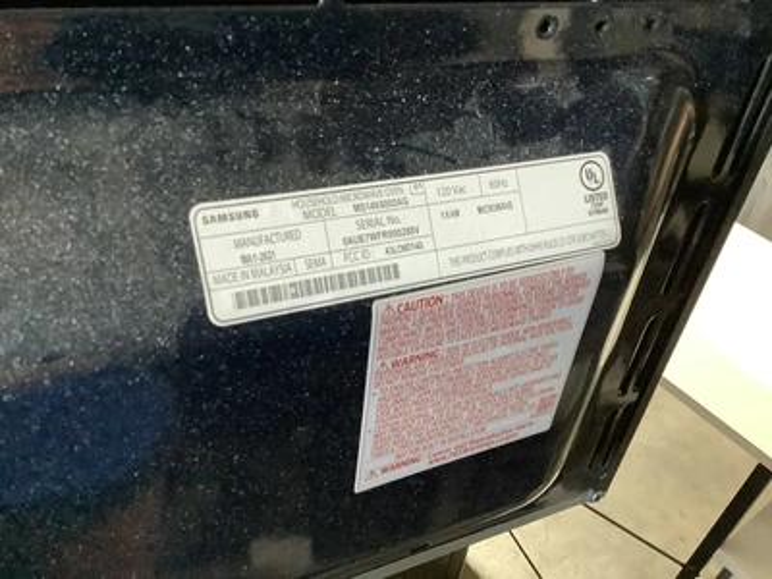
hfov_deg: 58.4
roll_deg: -11.2
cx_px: 386
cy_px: 290
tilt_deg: -38.4
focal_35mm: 31
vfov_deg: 45.4
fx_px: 691
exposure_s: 1/40
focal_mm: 3.3
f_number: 2.4
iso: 400
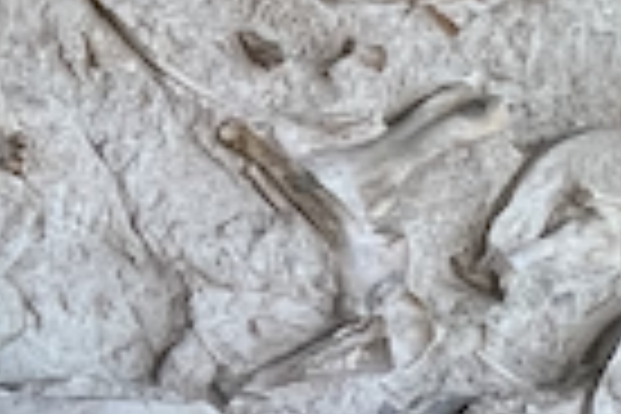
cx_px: -513
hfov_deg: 16.9
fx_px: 1708
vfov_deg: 13.3
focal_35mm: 99
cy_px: -148
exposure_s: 1/120
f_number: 1.8
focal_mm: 1.57
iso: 125
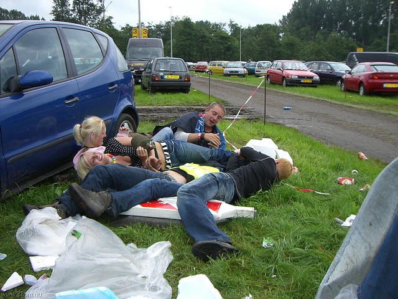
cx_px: 199
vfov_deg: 37.7
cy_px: 150
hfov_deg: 49.0
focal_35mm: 38
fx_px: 437
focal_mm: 6.2
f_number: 4.3
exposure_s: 1/250
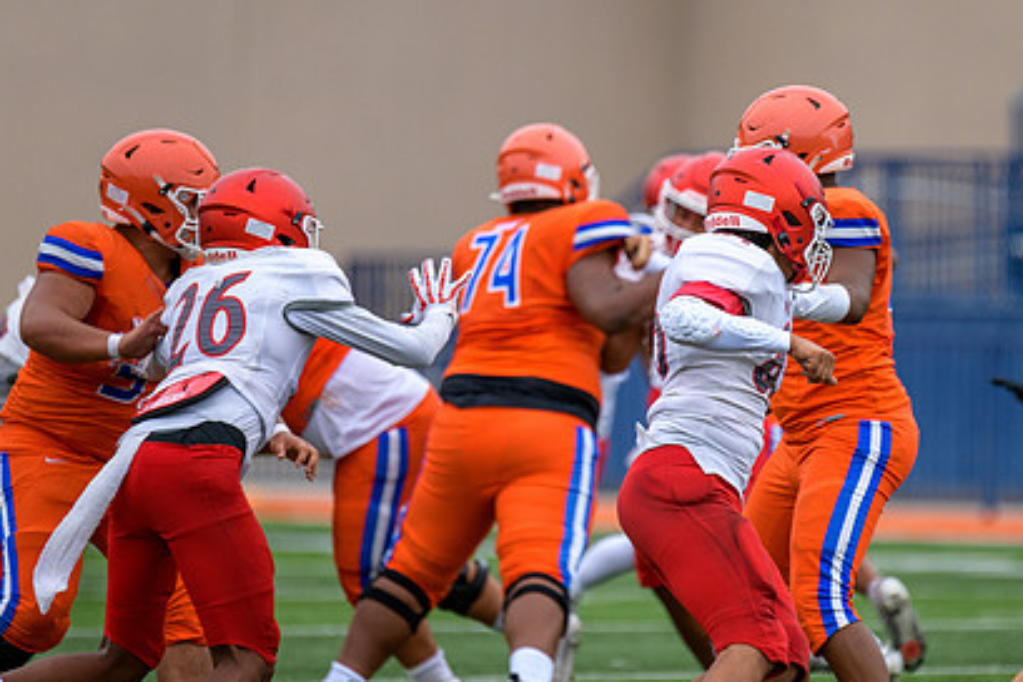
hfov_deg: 4.8
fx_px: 12133
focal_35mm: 427
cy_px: 443
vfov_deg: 3.2
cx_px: 604
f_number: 2.8
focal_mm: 300
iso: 400
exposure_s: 1/1000
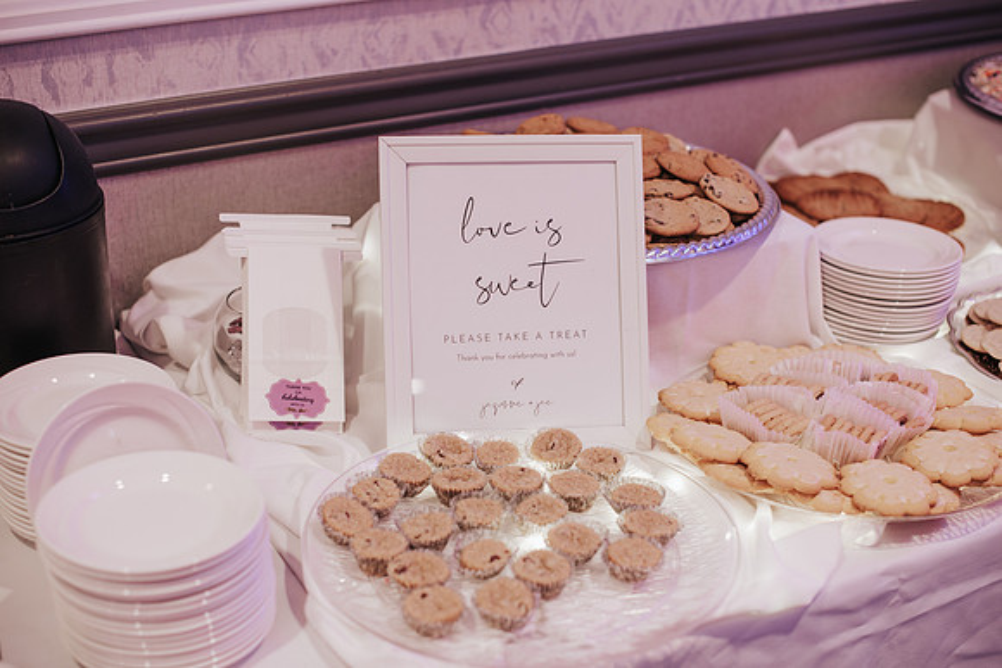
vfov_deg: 27.0
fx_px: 1392
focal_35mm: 50
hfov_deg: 39.6
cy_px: 334
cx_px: 501
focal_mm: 50
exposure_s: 1/50
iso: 400
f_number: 2.5
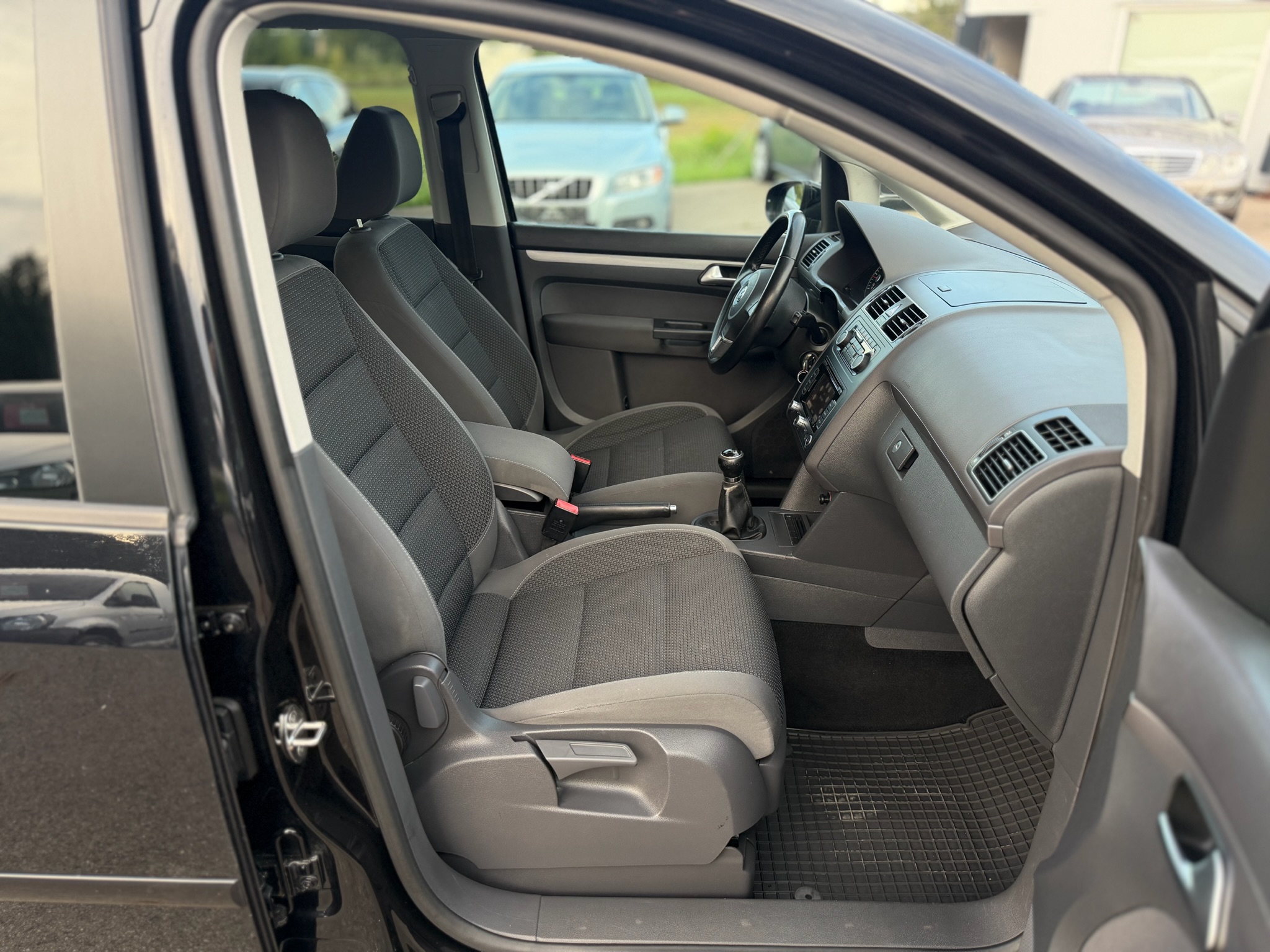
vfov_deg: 56.8
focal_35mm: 24
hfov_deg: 71.6
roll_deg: +1.4
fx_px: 881
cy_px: 476
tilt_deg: -24.8
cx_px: 635
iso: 160
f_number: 1.78
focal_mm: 6.76
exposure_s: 1/176
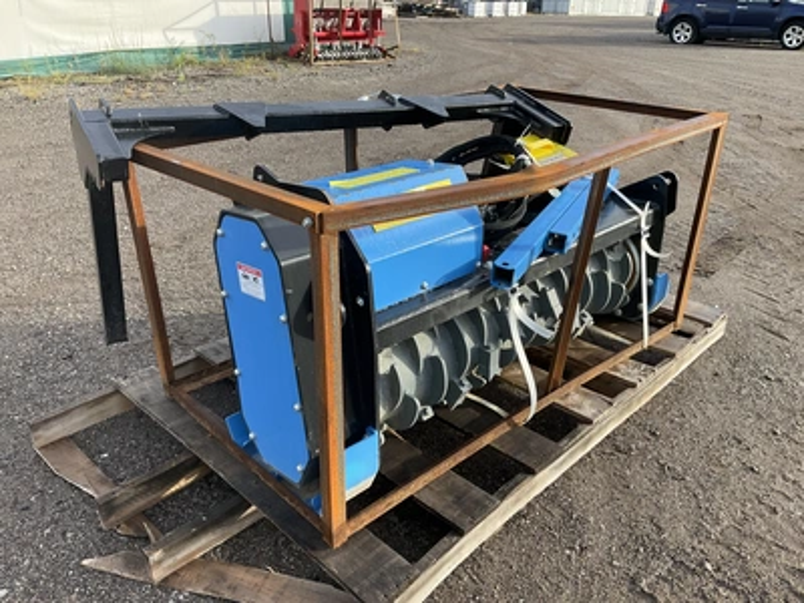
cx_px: 402
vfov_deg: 48.2
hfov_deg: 61.7
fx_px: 674
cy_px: 302
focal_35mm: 29
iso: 25
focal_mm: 3
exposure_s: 1/375
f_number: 1.8
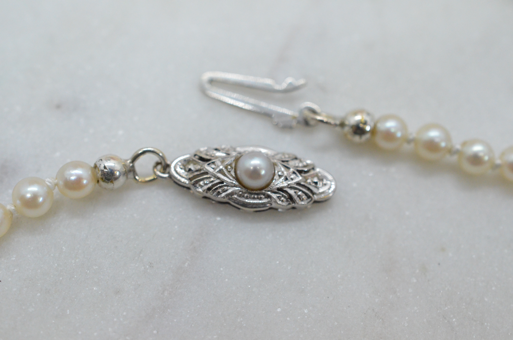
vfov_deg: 22.5
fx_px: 853
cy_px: 170
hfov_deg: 33.5
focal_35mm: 60
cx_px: 256
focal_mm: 40
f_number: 6.3
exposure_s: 1/1000
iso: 4000
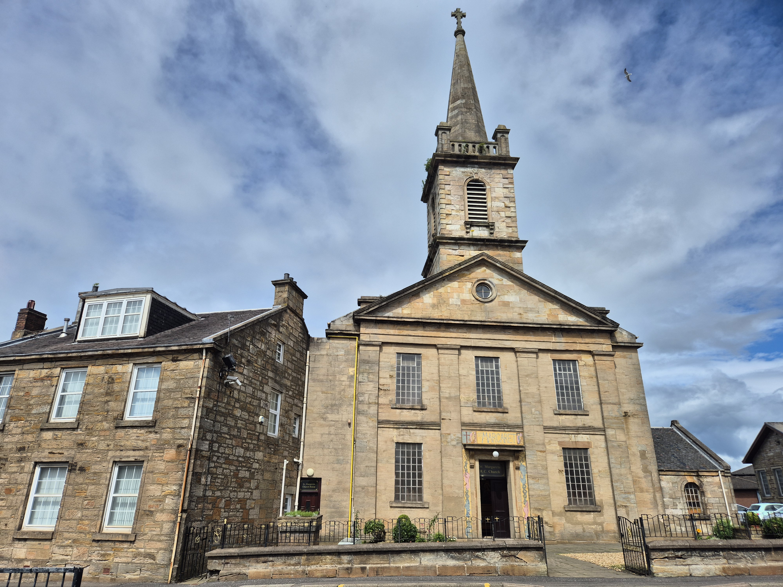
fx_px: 520
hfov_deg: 73.9
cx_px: 392
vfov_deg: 58.9
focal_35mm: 23
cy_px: 294
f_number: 1.8
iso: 25
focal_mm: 5.4
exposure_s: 1/3416
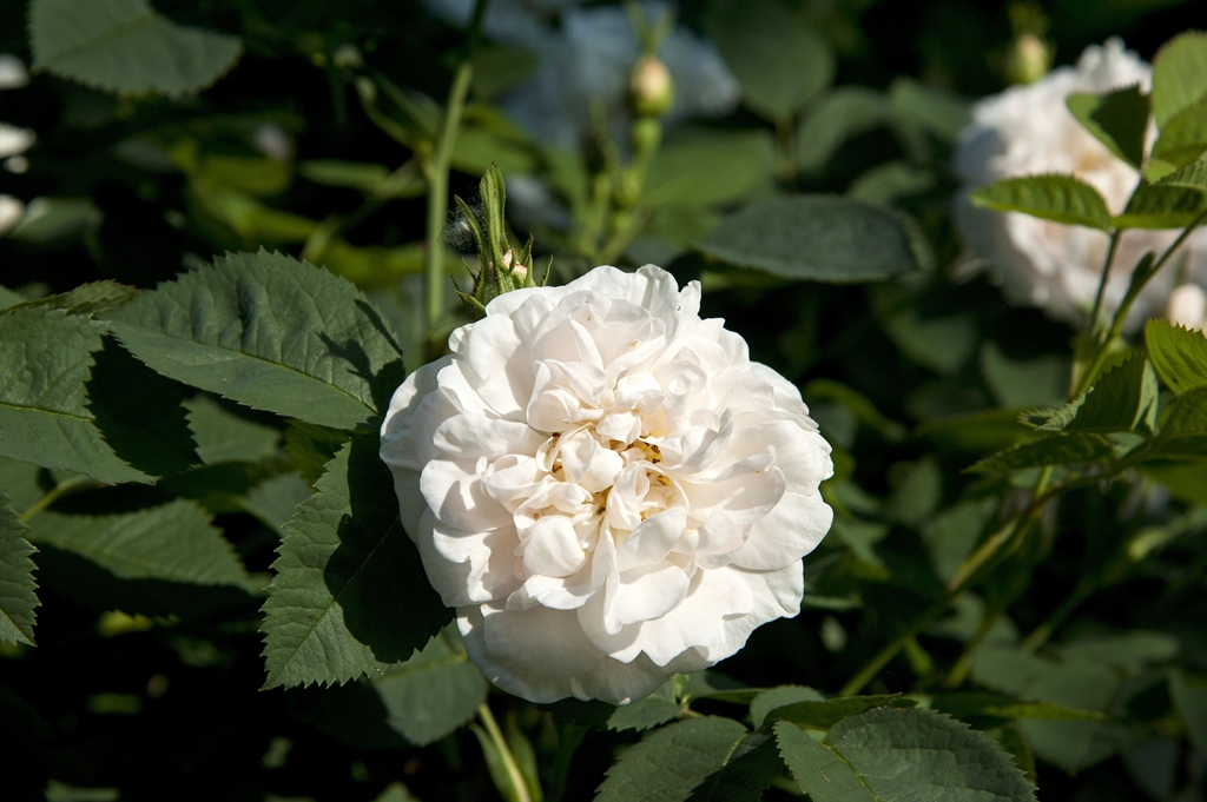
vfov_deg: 11.4
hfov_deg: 17.1
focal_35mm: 120
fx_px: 4020
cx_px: 604
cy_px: 401
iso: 320
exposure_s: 1/1250
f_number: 9
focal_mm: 120
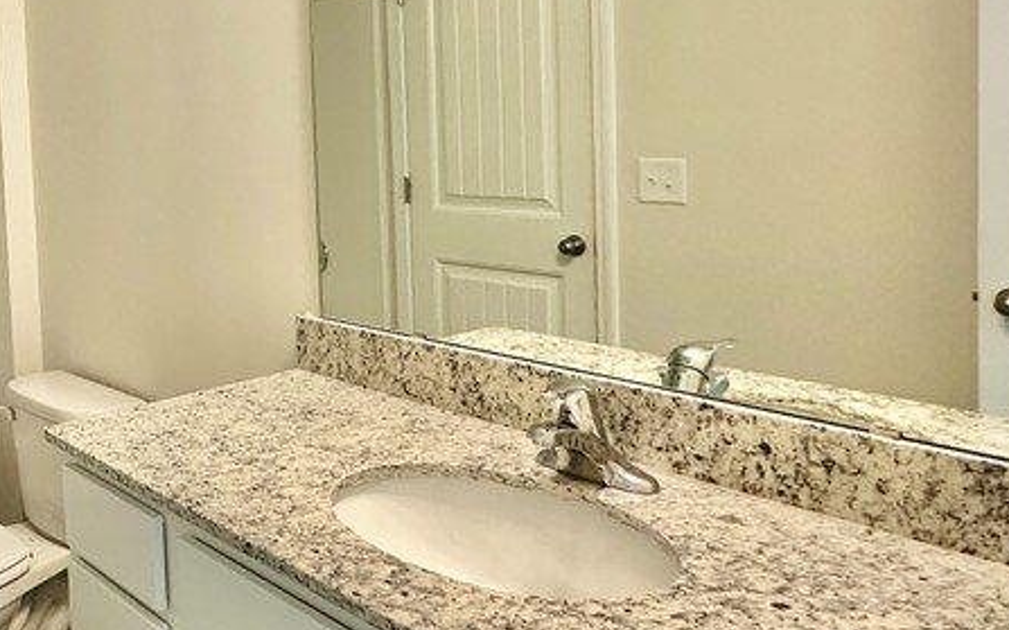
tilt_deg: -3.0
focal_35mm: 34
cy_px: 187
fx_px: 935
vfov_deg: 36.7
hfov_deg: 49.3
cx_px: 68
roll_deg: +2.8
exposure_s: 1/120
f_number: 2.2
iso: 250
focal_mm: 2.22
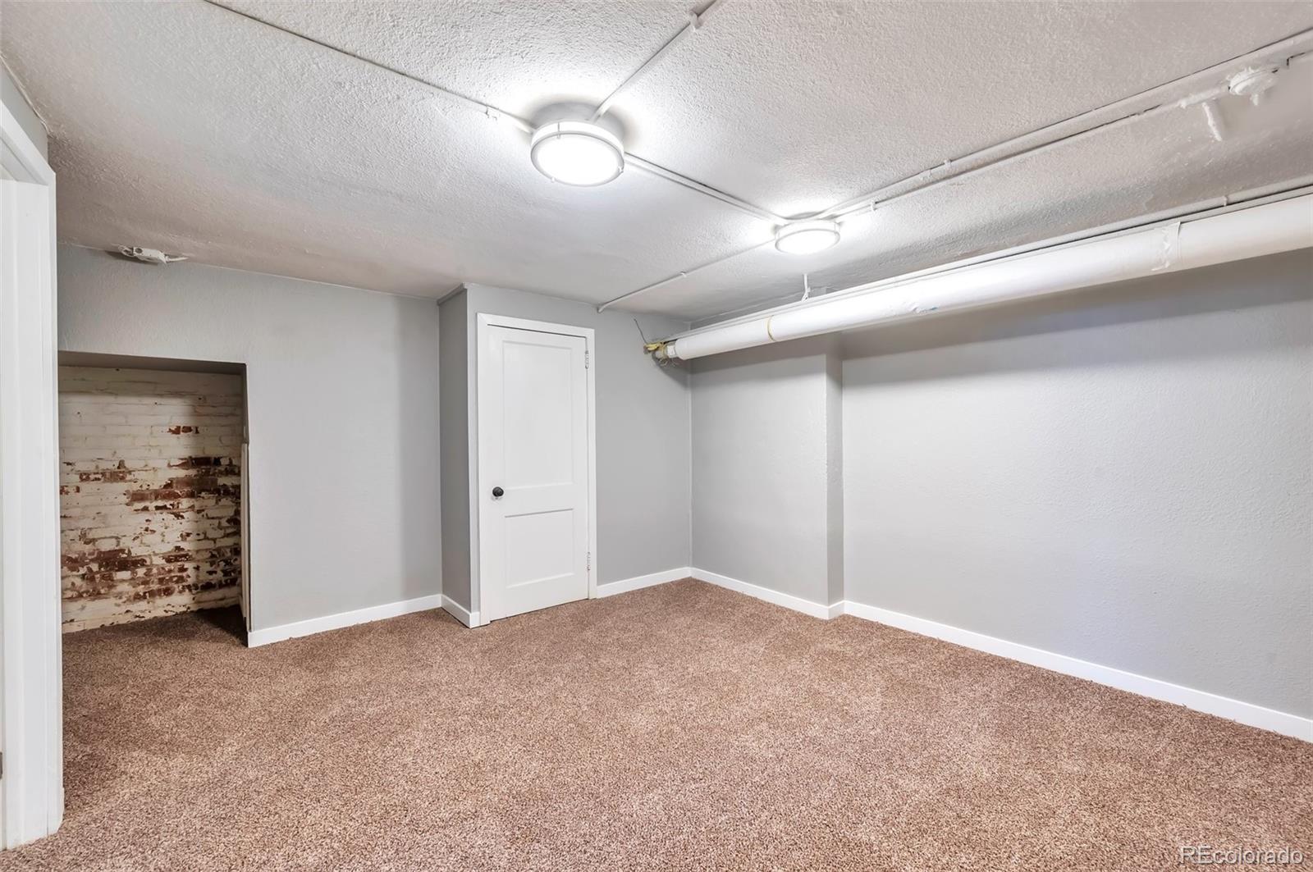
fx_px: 510
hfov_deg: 104.3
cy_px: 436
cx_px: 656
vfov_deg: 81.1
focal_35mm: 14
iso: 320
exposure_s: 1/25
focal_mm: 14
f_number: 9
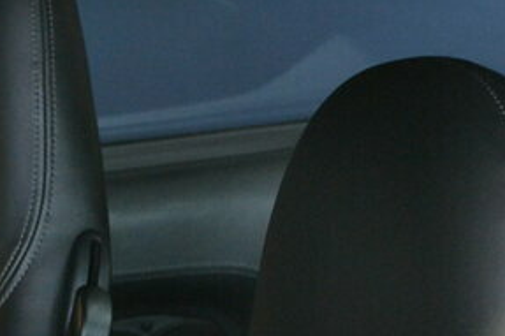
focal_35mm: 201
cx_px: 70
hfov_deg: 10.2
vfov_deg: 6.8
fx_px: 2818
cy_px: 209
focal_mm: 32
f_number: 4.8
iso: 640
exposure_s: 1/15
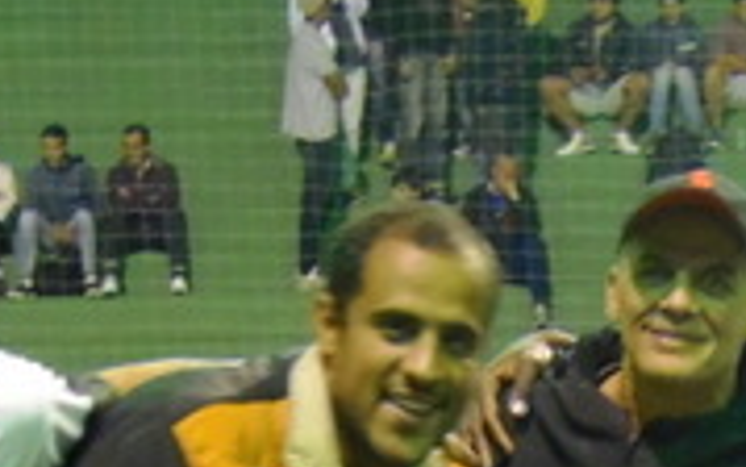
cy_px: 1072
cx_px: 504
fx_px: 2888
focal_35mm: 142
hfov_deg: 14.7
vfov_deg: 8.5
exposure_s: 1/5
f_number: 3.2
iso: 200
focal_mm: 5.5
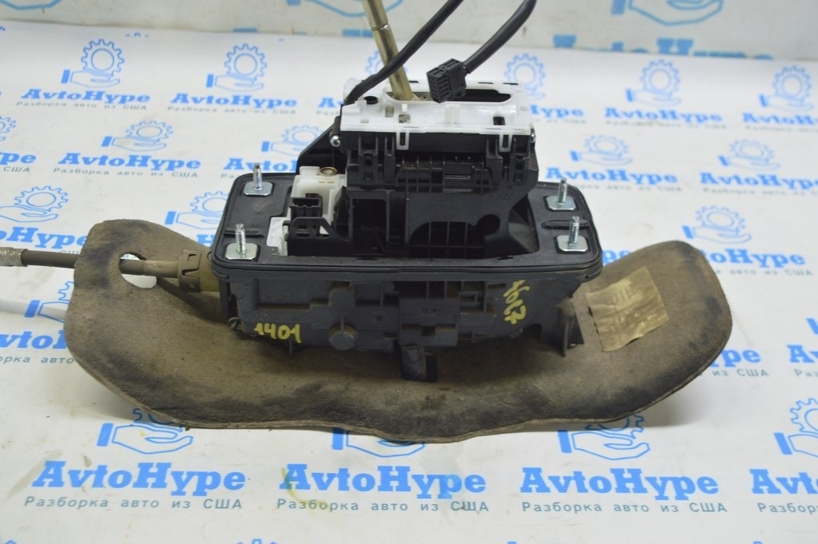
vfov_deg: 30.8
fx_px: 988
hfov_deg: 45.0
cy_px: 272
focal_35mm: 44
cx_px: 409
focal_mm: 29
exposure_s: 1/20
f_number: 5.6
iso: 400
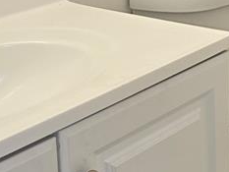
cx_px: 263
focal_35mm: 101
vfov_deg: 14.2
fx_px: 669
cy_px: -35
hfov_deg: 18.6
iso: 40
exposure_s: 1/60
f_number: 1.7
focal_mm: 6.3
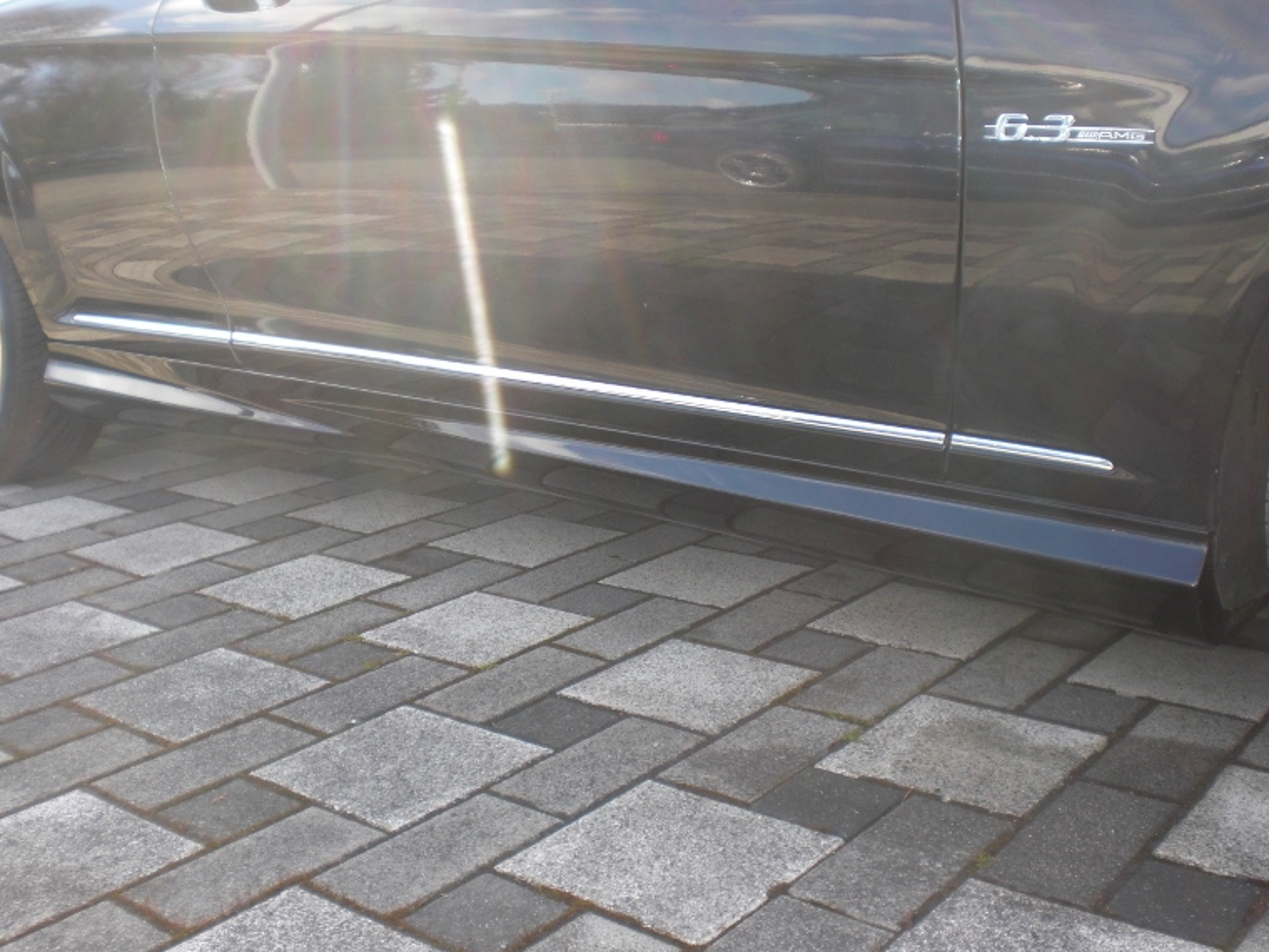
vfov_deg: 36.0
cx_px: 629
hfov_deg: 46.8
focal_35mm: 40
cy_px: 456
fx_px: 1466
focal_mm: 6.3
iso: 64
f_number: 3.1
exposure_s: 1/125
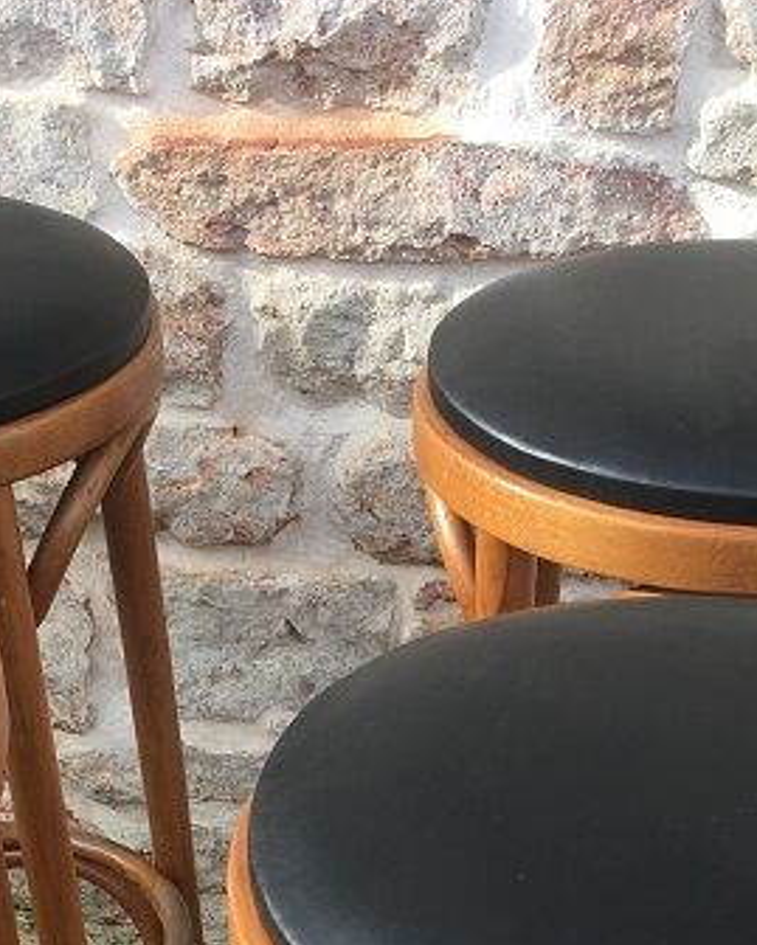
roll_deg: +0.2
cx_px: 325
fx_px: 1904
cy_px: 1095
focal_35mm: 68
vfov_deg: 25.4
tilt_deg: -40.0
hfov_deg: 22.5
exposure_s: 1/358
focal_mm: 4.15
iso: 25
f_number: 2.2
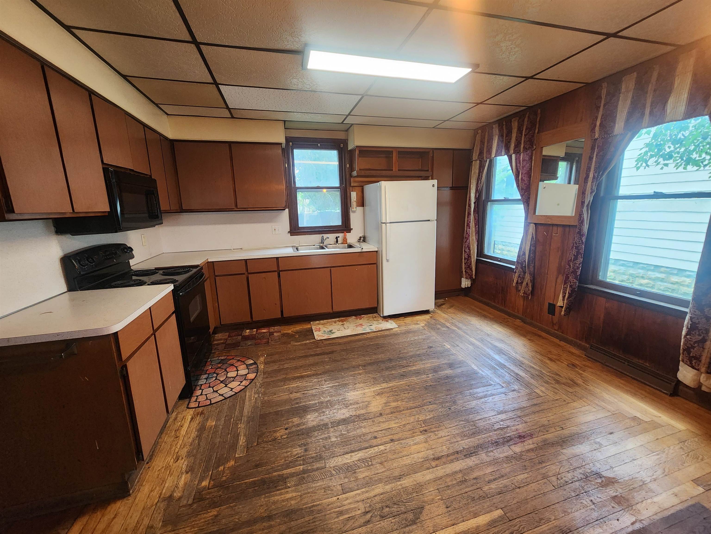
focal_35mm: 13
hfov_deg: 106.2
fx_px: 267
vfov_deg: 89.9
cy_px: 267
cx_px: 356
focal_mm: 2.2
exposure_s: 1/60
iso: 320
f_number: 2.2
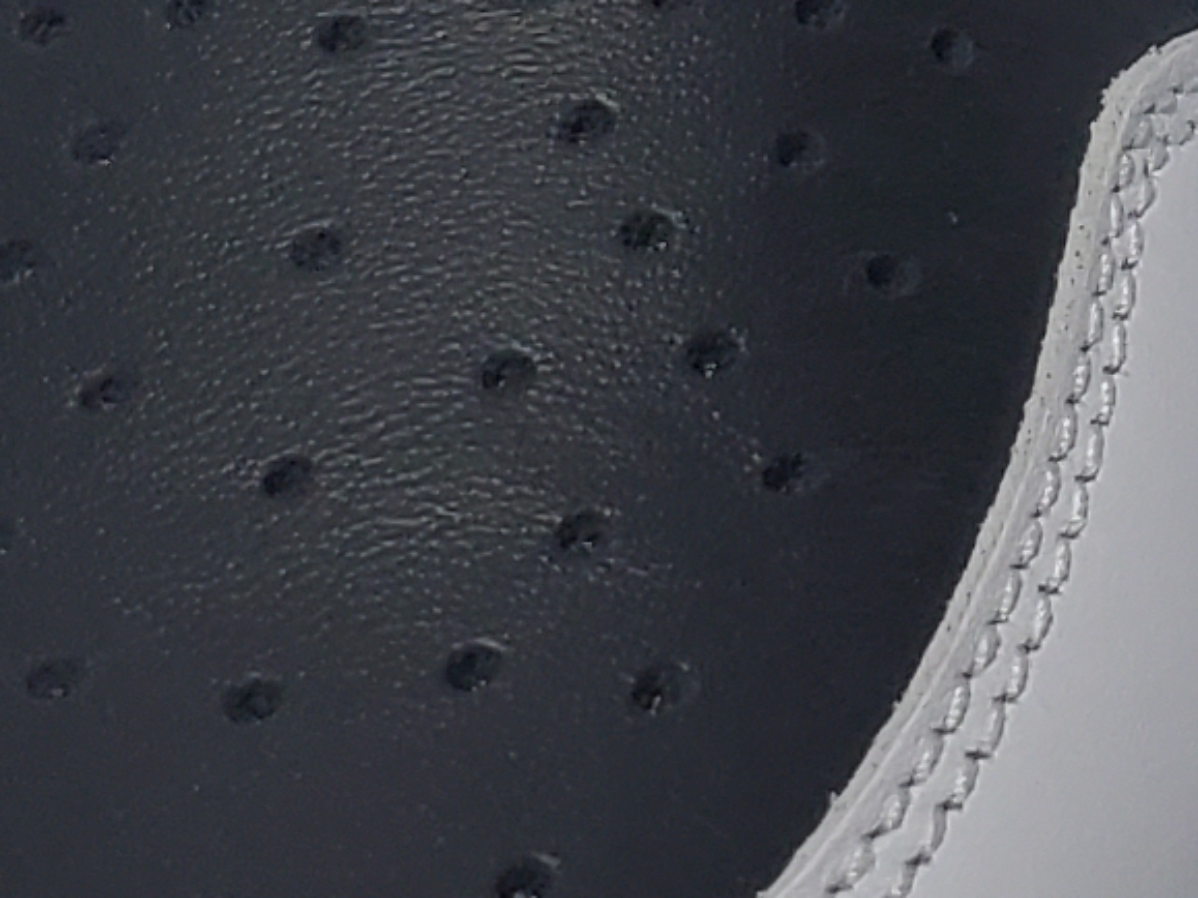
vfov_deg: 7.8
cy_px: -912
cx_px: 1635
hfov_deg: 10.6
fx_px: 6263
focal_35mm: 181
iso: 50
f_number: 1.5
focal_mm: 4.3
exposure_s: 1/634
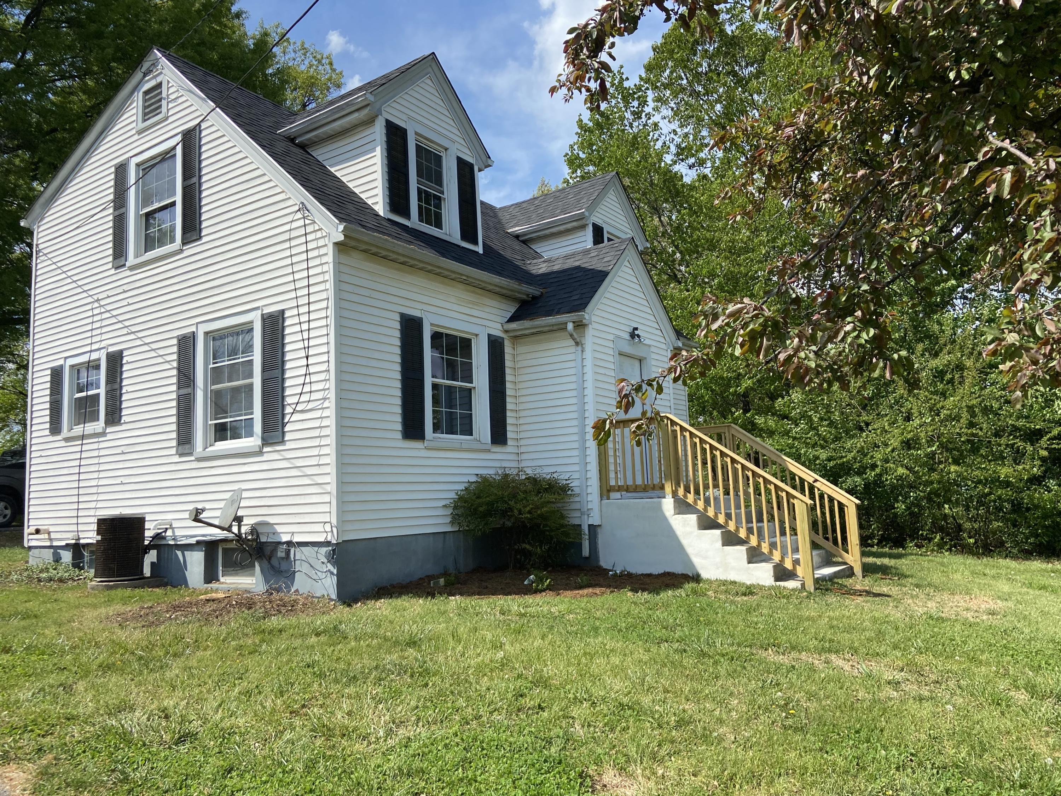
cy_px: 398
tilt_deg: +7.0
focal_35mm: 26
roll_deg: +2.7
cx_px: 530
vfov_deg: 53.1
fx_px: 797
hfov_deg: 67.3
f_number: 1.8
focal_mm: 4.25
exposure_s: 1/2890
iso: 32
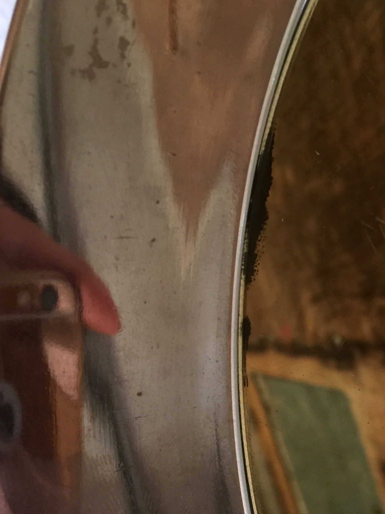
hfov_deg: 31.0
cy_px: 376
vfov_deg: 40.3
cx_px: 283
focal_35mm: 46
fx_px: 682
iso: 100
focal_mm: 4.15
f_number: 2.2
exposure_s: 1/17
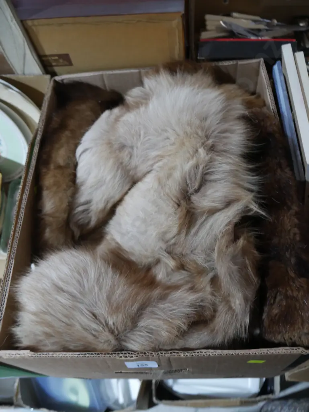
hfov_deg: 46.8
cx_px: 154
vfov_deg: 59.9
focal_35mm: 30
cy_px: 206
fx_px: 357
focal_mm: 15
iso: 800
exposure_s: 1/60
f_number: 3.6
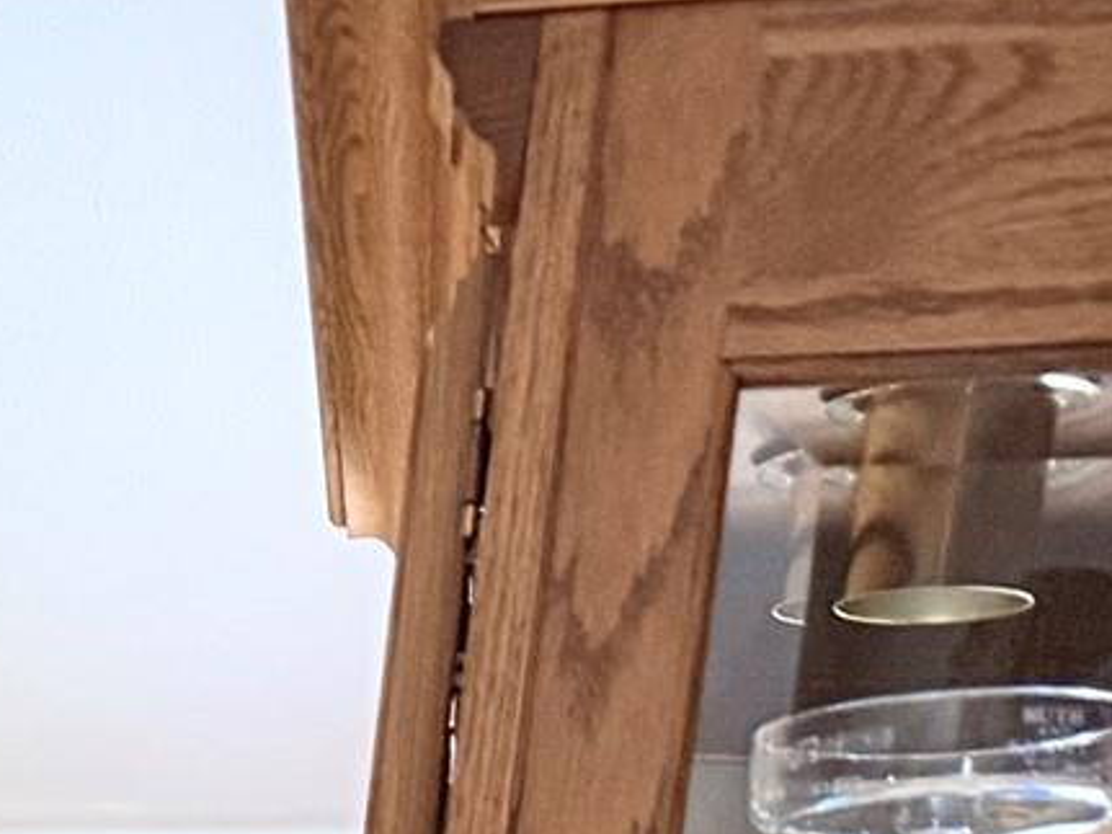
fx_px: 3661
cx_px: -1318
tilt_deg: -7.2
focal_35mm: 114
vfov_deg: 11.2
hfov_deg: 13.8
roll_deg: -2.6
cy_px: 1895
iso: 320
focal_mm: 6.76
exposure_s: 1/60
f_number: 1.78
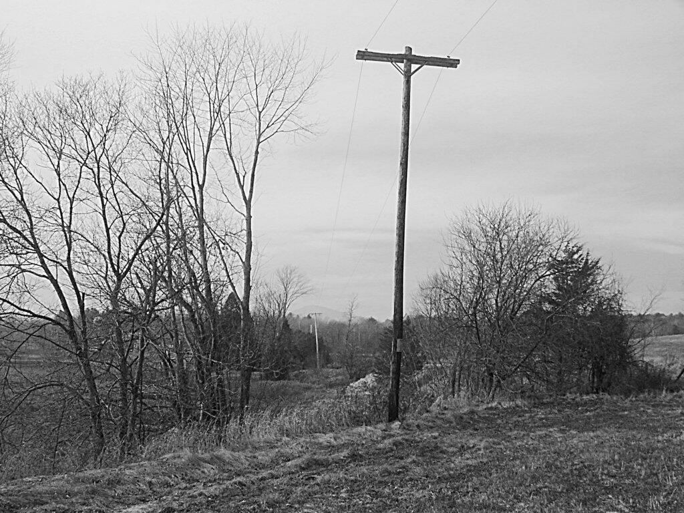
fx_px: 692
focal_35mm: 35
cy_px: 256
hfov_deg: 52.6
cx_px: 342
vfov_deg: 40.7
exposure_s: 1/60
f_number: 6.7
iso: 64
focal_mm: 7.18
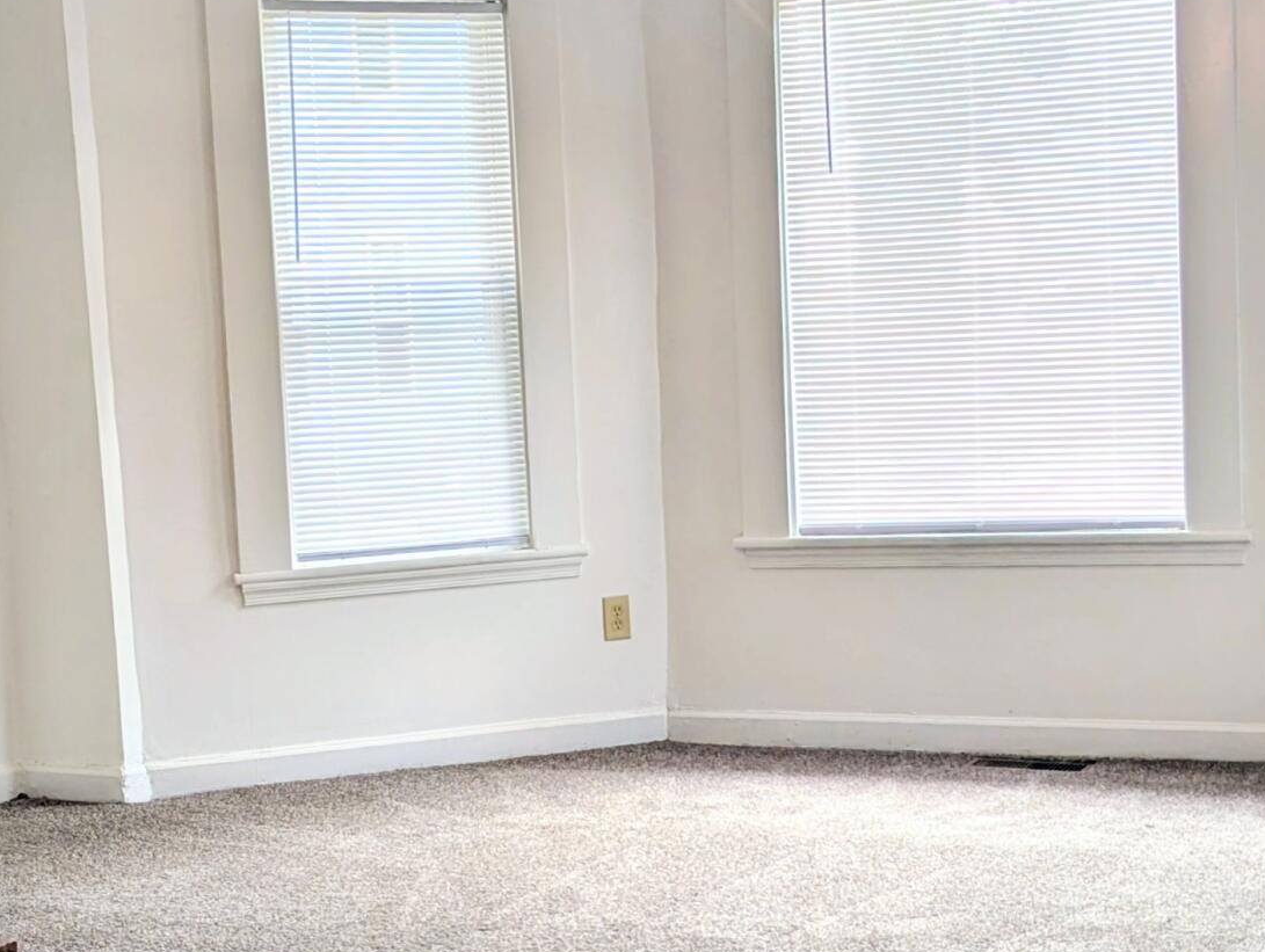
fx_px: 2415
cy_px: 569
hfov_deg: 29.4
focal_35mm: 66
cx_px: 642
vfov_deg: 22.3
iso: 49
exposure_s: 1/170
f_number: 1.85
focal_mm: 6.81
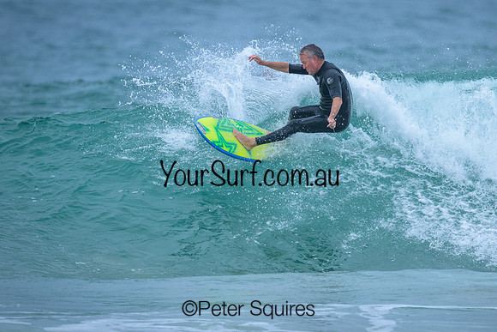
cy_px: 165
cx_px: 302
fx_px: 15184
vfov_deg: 1.3
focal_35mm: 1100
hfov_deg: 1.9
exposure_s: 1/2500
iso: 400
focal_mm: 800
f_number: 6.3
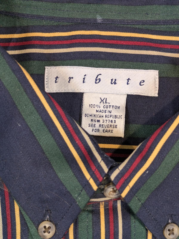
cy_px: 120
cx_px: 90
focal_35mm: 51
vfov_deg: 37.5
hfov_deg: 28.6
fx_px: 351
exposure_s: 1/60
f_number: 1.89
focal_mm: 5.43
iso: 247
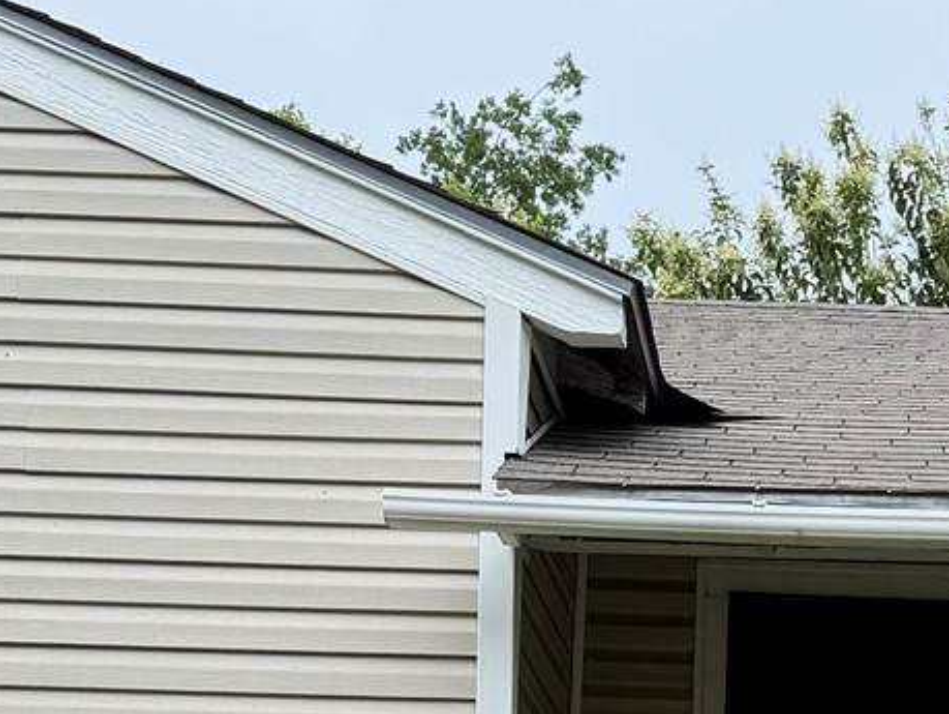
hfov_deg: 17.9
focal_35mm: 107
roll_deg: -1.1
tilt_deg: +3.4
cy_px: 1051
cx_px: 947
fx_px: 2936
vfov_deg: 13.1
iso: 80
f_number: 1.78
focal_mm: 6.76
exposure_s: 1/2053
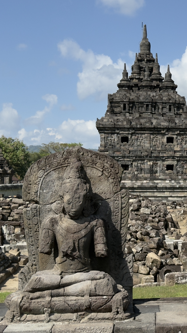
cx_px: 207
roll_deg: -0.6
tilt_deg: +1.7
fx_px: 617
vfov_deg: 30.2
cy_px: 167
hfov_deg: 16.7
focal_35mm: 70
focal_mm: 6.76
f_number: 1.78
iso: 64
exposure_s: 1/5208
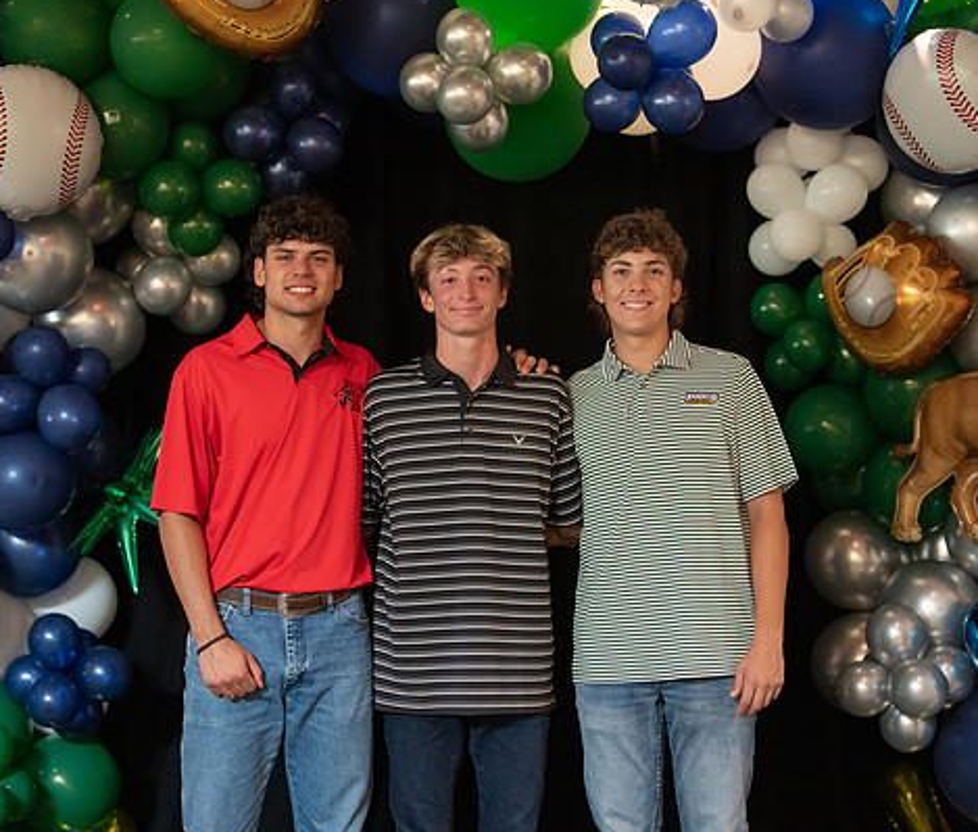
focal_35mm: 66
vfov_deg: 24.0
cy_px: 457
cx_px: 472
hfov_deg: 28.0
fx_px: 1959
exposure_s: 1/320
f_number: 1.2
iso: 1600
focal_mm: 50
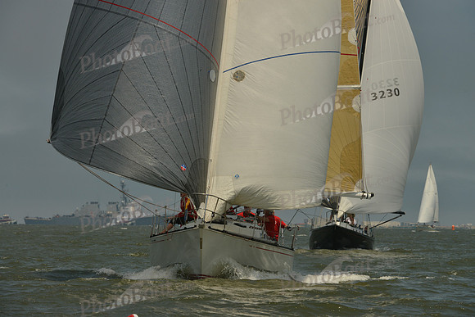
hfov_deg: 6.9
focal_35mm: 300
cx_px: 238
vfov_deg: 4.6
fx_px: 3959
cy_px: 158
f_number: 11
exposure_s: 1/1250
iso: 400
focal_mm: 300
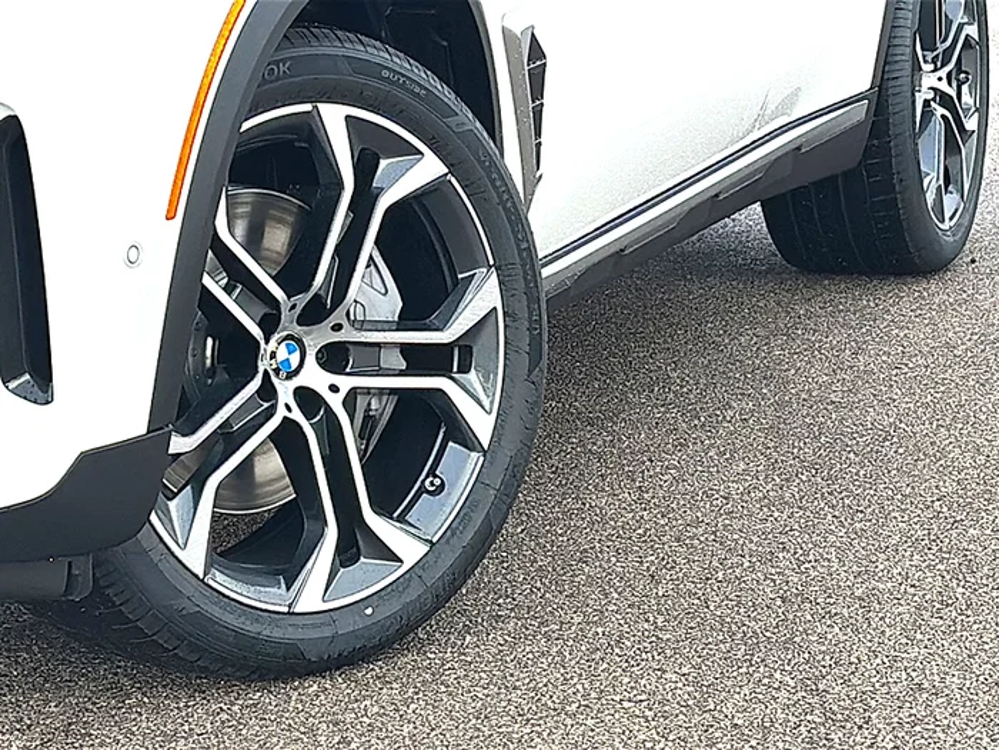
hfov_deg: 19.6
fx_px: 2886
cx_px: 500
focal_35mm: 100
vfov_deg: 14.8
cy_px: 375
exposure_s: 1/1458
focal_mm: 6.86
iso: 100
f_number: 1.78
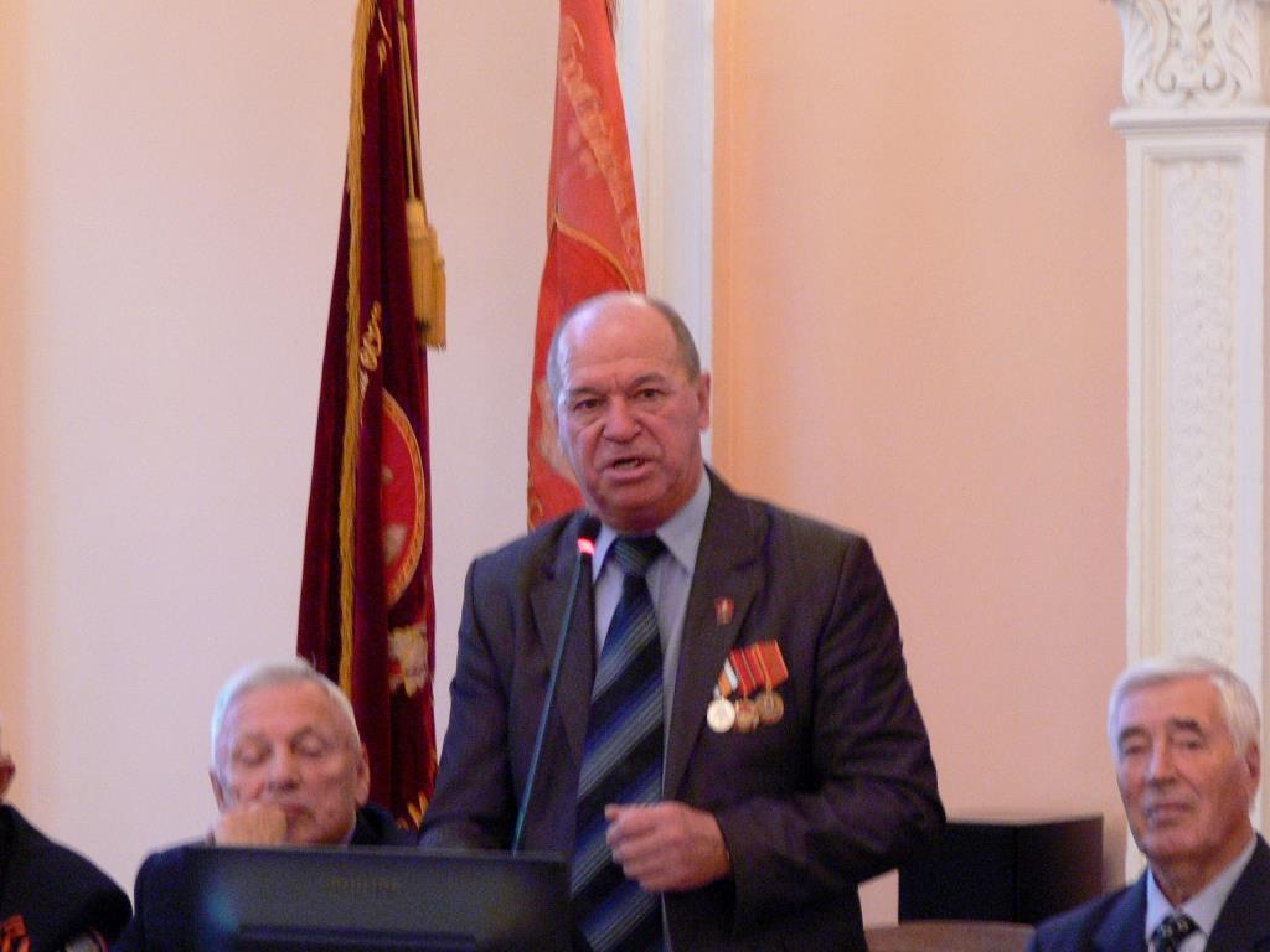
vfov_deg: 7.2
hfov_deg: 9.6
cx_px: 635
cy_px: 476
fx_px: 7558
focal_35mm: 206
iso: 200
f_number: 3.6
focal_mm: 34.2
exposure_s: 1/13
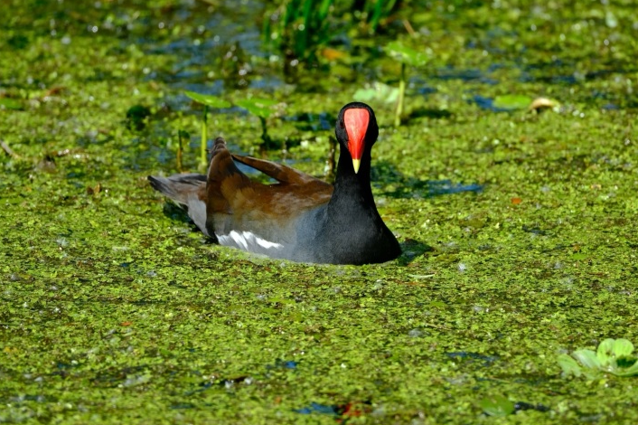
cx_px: 335
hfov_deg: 2.0
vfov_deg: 1.3
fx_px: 18067
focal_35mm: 1020
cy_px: 209
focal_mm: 600
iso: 800
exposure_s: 1/900
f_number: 8
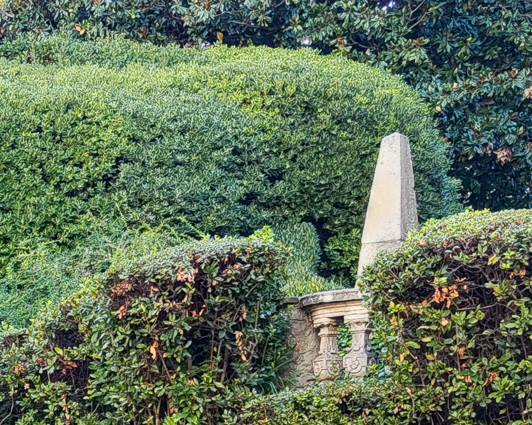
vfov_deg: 14.4
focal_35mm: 101
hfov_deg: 16.8
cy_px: 592
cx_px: -325
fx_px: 1590
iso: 50
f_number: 1.88
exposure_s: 1/102
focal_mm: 5.59
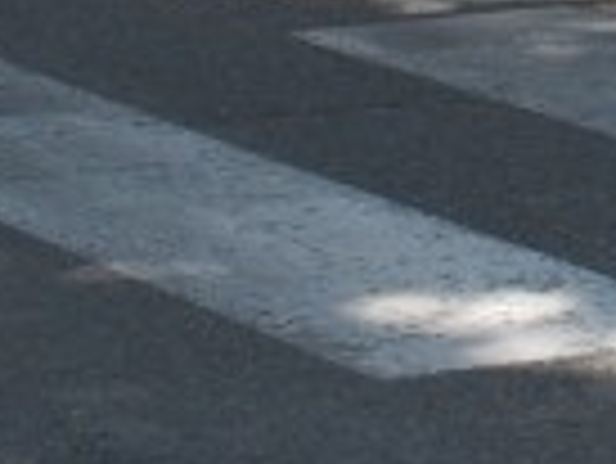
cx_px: 1257
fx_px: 6376
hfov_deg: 5.4
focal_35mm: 358
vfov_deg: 4.0
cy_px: -833
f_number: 5.6
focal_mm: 38
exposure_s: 1/125
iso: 100
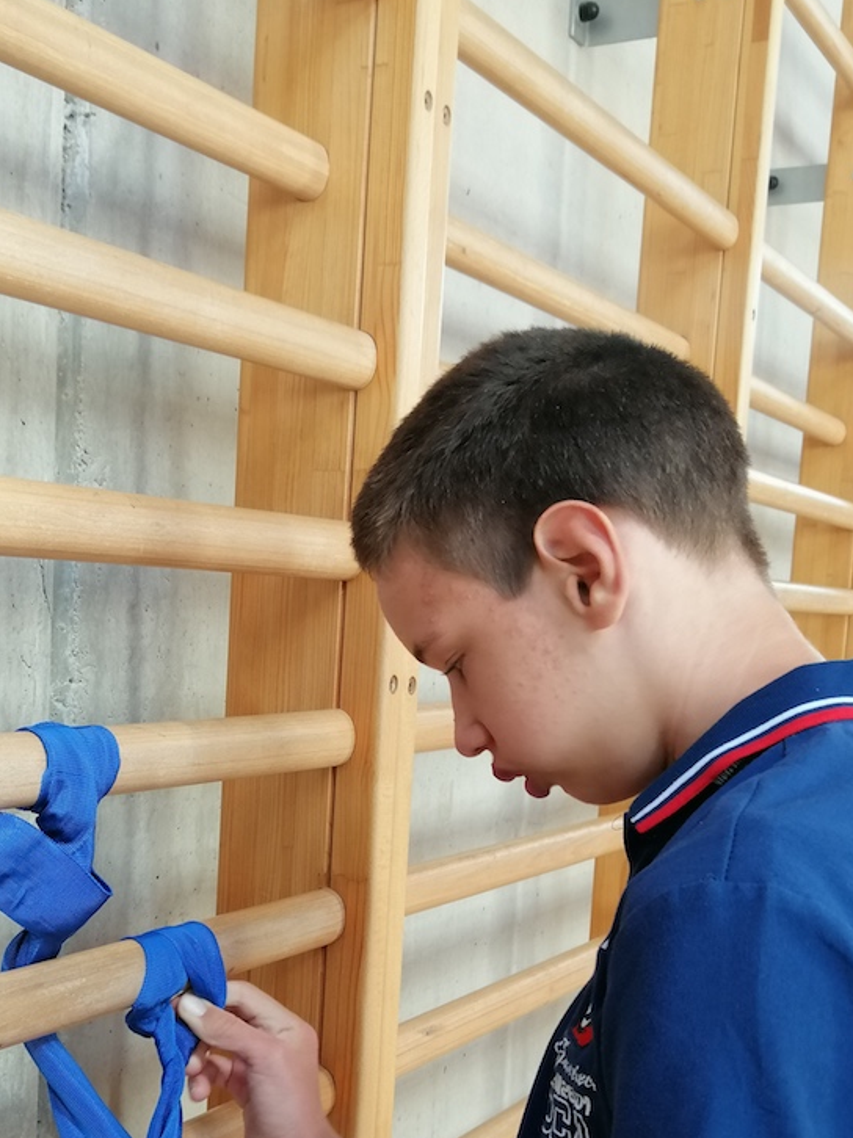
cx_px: 257
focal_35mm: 50
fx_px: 1644
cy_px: 819
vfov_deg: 37.5
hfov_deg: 28.8
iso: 160
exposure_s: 1/33.3
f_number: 1.8
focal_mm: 3.95
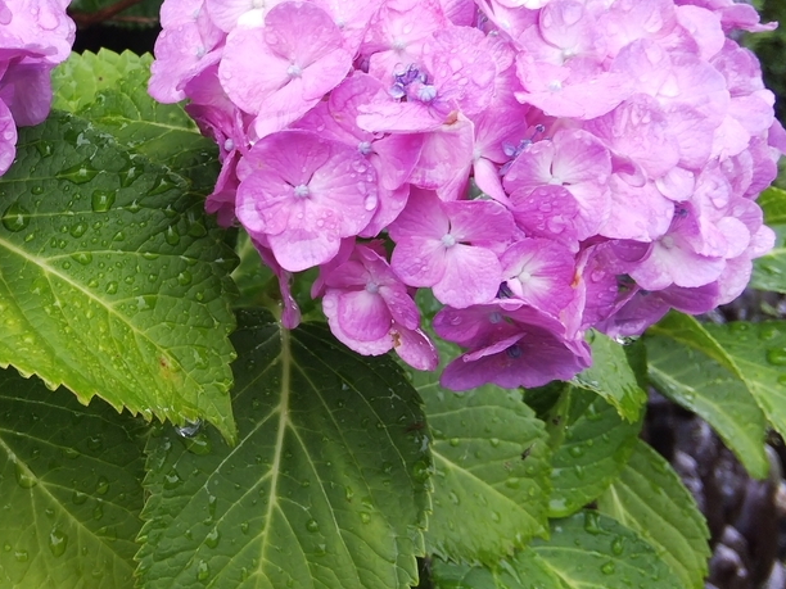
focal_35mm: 49
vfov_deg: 29.2
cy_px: 137
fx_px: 1113
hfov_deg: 37.5
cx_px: 153
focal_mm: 3.4
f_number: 2.2
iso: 50
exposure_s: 1/60
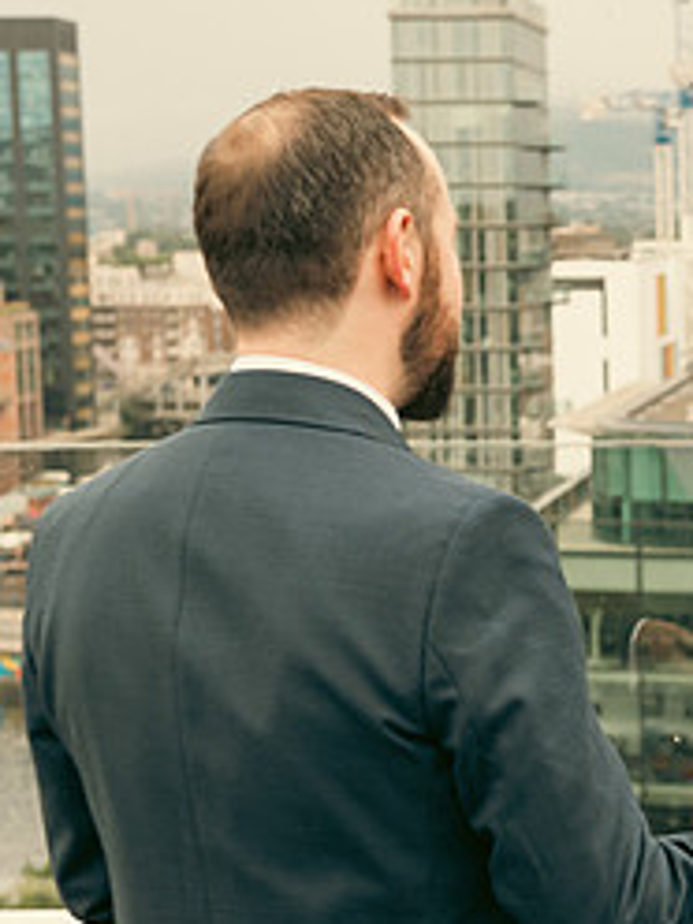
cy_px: 650
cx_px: 872
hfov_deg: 12.1
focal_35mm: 119
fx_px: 3176
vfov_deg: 16.5
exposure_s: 1/250
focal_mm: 52
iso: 320
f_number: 6.3
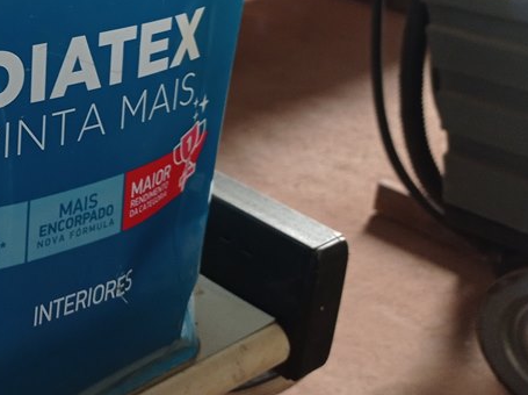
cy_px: 41
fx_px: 960
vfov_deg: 22.7
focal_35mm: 63
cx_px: -52
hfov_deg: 28.0
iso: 381
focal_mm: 4.7
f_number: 1.79
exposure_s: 1/24
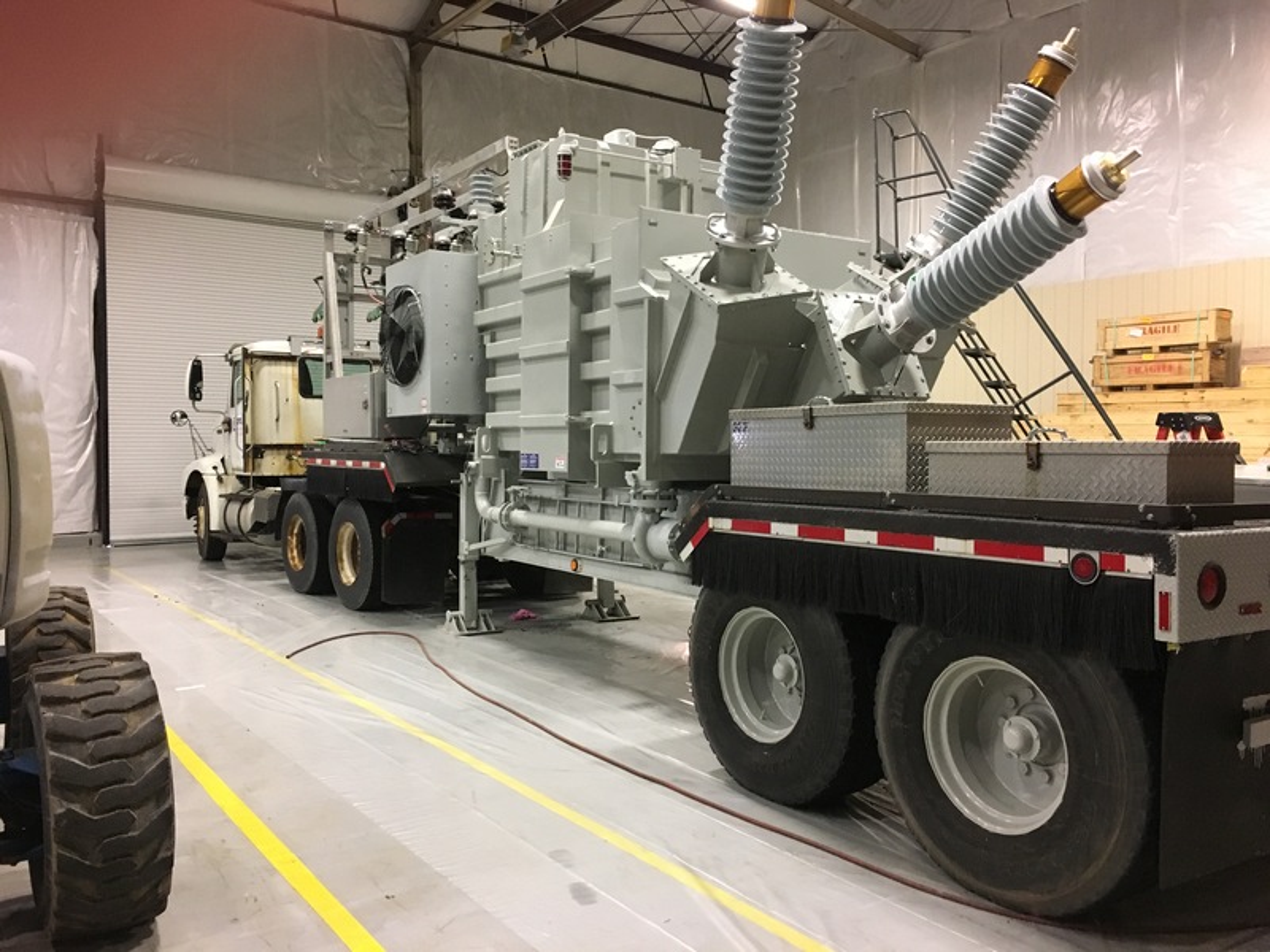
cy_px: 476
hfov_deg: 61.7
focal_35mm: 29
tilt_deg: +0.2
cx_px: 635
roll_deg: -1.0
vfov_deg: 48.2
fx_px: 1064
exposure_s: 1/30
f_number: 2.2
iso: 200
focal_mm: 4.15
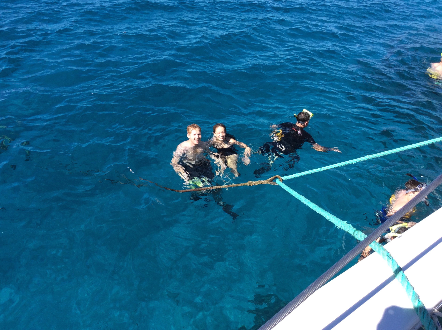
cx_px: 221
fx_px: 408
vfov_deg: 44.1
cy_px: 165
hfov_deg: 56.9
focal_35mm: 32
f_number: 2.4
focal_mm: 3.3
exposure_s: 1/1021
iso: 32
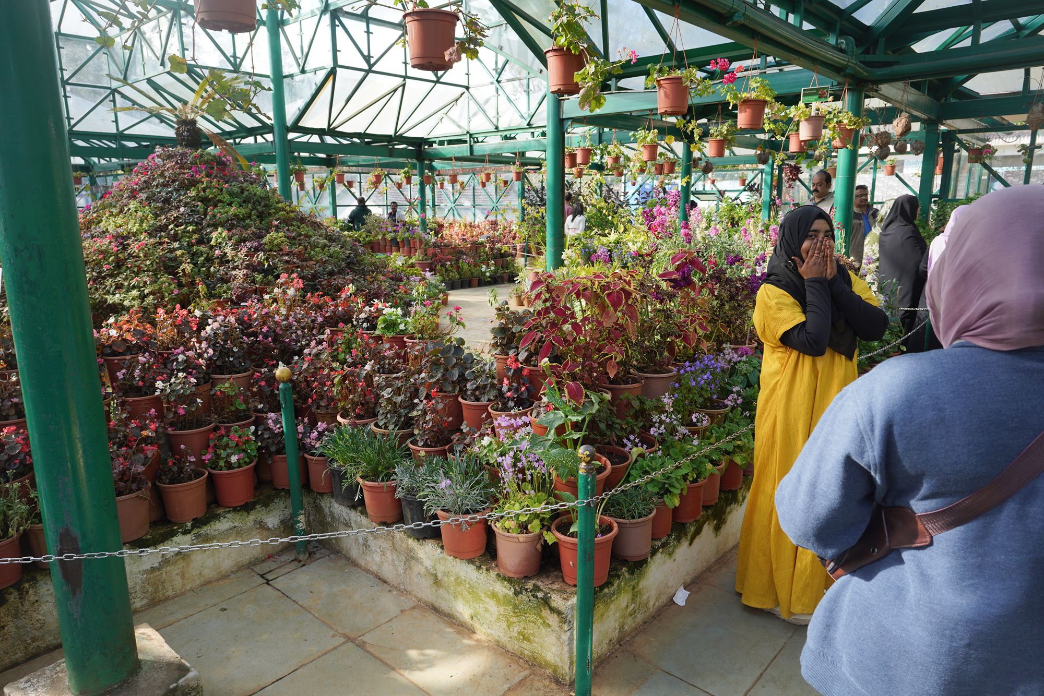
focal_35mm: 24
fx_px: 696
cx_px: 522
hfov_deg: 73.7
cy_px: 348
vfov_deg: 53.1
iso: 200
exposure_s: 1/100
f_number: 6.3
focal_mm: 24
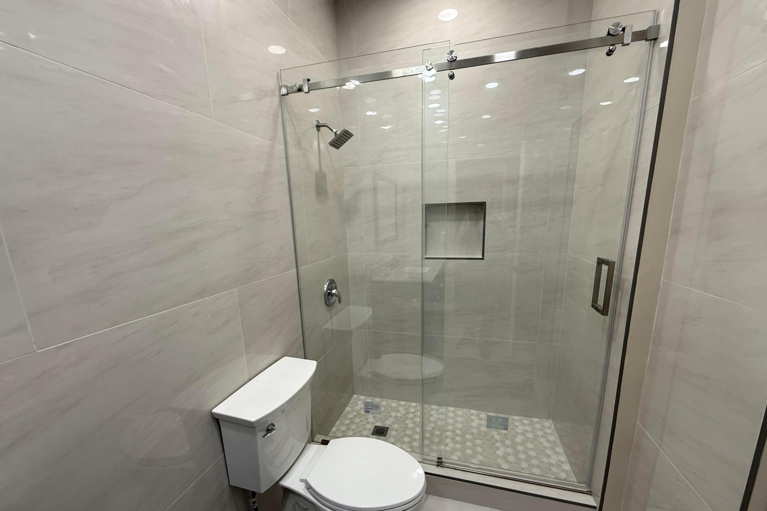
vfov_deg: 77.0
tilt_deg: -12.3
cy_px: 288
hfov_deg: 100.4
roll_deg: +1.3
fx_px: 320
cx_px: 380
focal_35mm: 15
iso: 125
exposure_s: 1/120
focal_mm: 2.22
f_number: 2.2
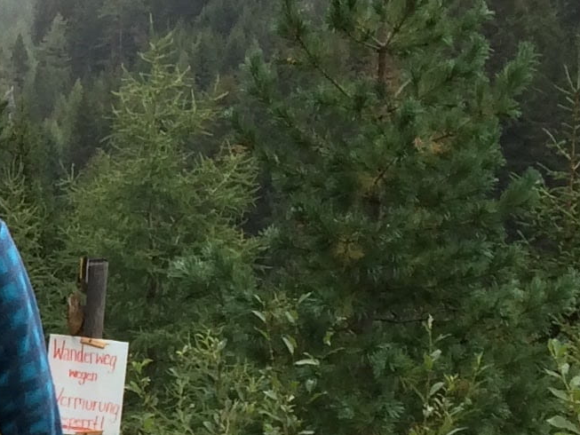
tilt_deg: -9.4
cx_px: -495
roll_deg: +0.8
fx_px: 2430
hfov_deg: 12.4
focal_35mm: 145
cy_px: 384
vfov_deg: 10.2
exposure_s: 1/281
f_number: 2.2
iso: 32
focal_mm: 4.15
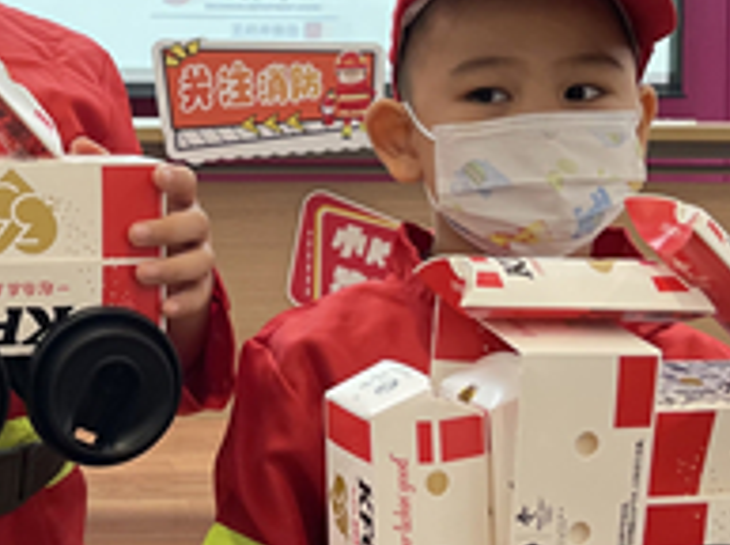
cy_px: 159
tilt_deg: -3.1
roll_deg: -0.4
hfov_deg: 23.7
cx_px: 117
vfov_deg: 18.1
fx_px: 1705
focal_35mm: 81
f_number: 1.6
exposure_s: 1/100
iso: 100
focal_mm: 5.1
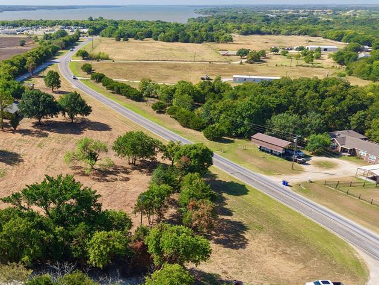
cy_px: 183
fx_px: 427
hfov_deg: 45.6
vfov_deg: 36.6
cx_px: 79
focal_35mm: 39
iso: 220
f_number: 1.8
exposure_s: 1/4000
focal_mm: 8.67
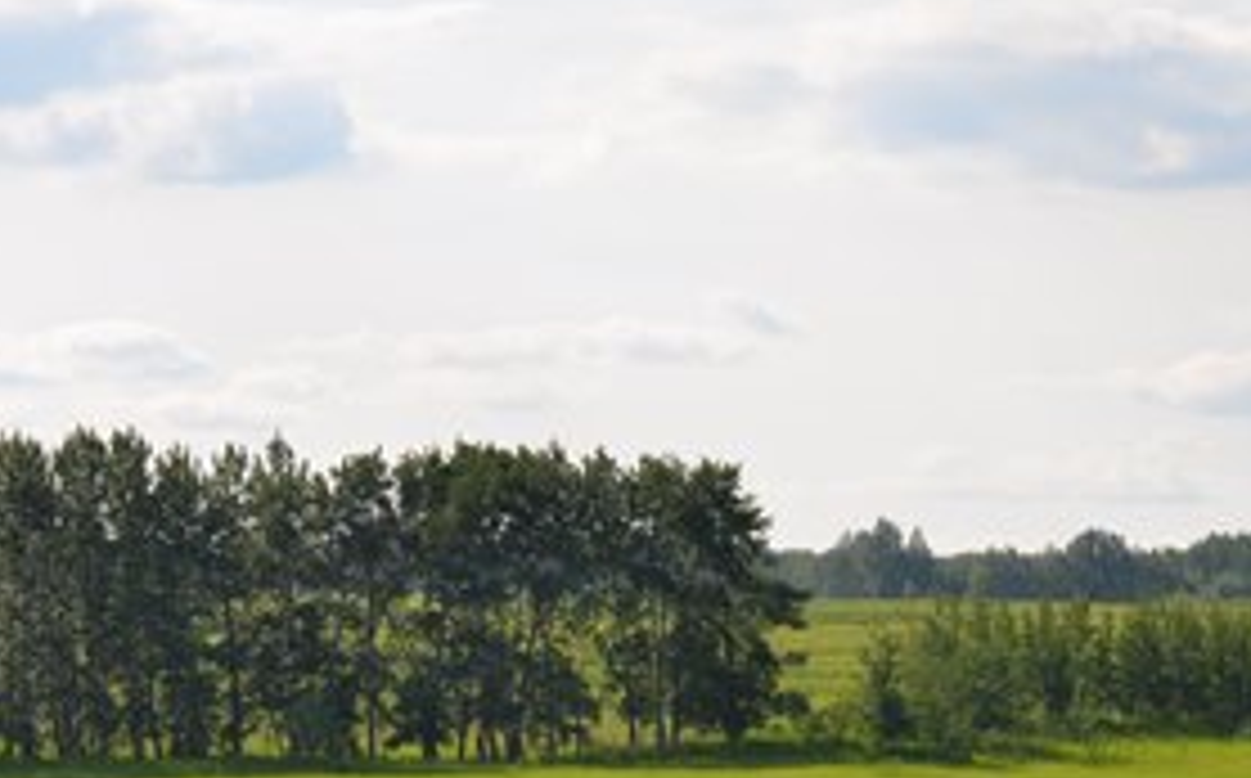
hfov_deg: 12.6
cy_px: 729
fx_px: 5653
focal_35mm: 166
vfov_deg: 7.9
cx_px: 675
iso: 100
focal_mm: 50
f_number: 8
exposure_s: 1/250
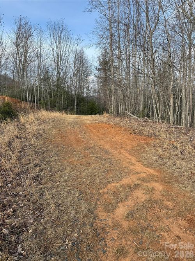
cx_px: 98
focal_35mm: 24
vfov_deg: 71.6
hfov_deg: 56.8
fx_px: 180
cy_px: 130
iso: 80
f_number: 1.78
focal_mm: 6.76
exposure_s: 1/1314
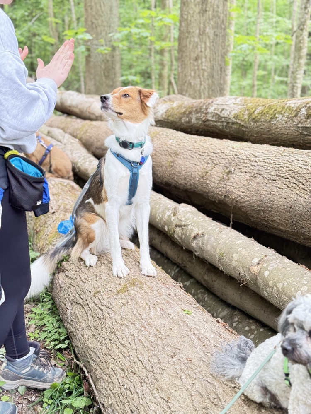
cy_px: 207
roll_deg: -2.1
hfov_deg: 30.3
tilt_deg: -13.4
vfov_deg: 39.7
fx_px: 575
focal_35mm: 48
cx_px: 156
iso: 200
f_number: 1.78
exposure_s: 1/119
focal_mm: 6.76
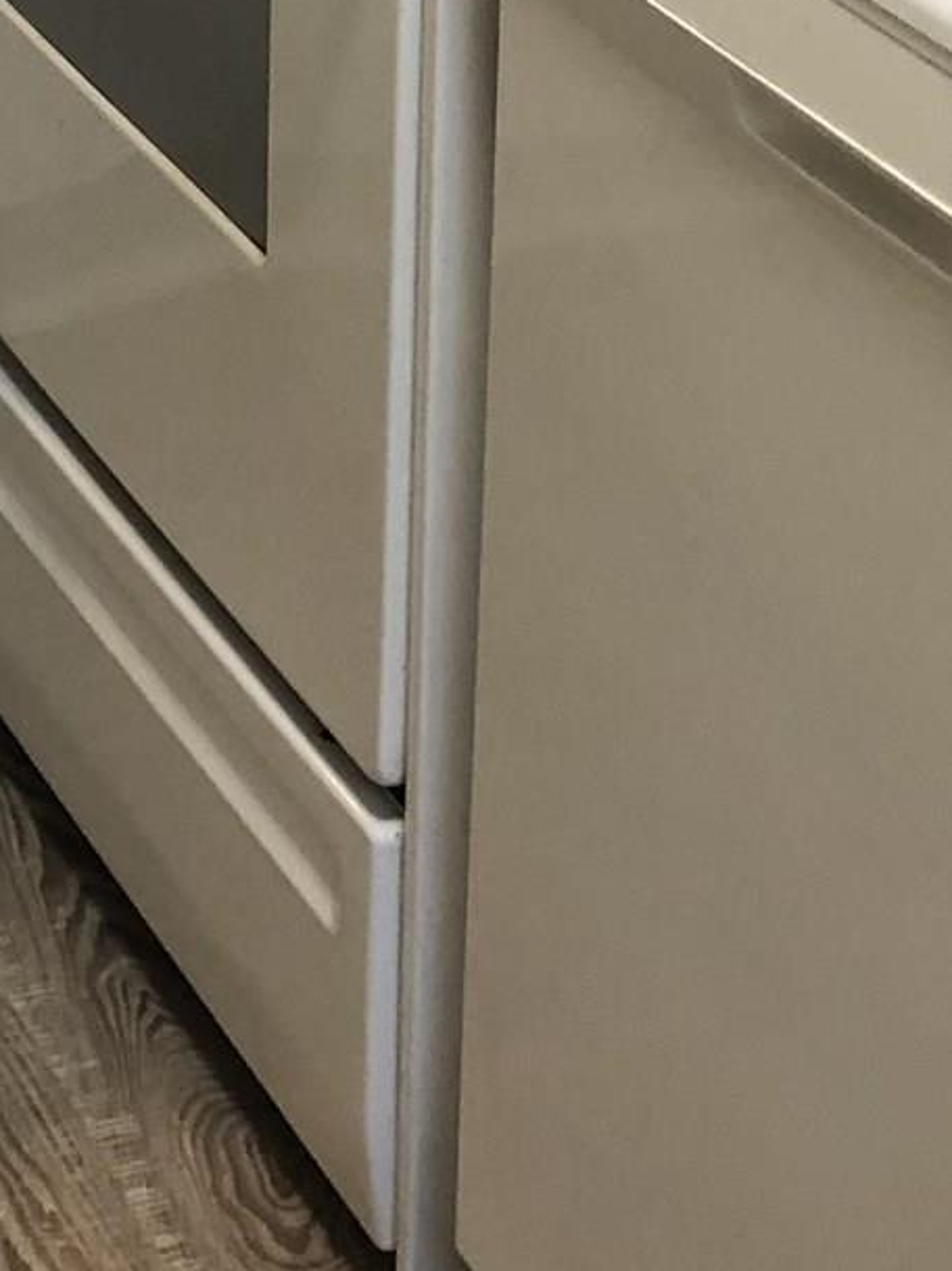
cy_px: -766
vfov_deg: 16.5
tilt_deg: -7.4
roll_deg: -0.3
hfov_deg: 13.7
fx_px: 3891
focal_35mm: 106
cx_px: -38
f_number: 1.8
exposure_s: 1/20
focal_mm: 3.99
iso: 40
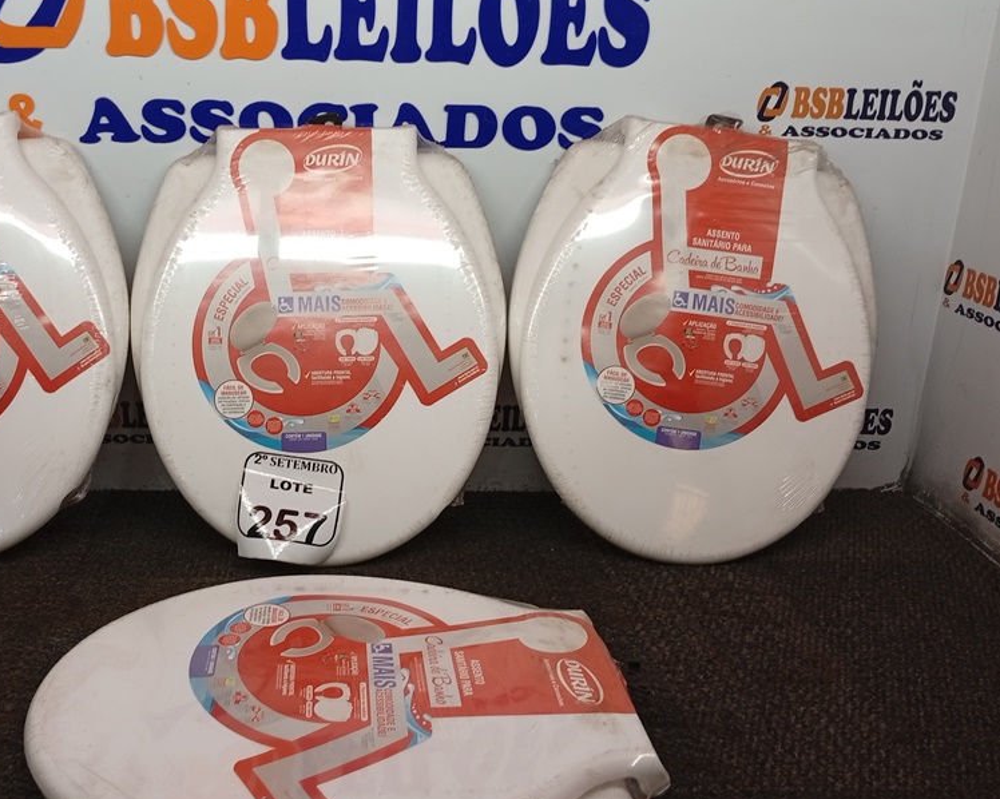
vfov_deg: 41.1
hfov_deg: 49.5
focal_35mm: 36
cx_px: 344
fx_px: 1065
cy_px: 412
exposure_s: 1/40
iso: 190
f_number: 1.8
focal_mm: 3.98
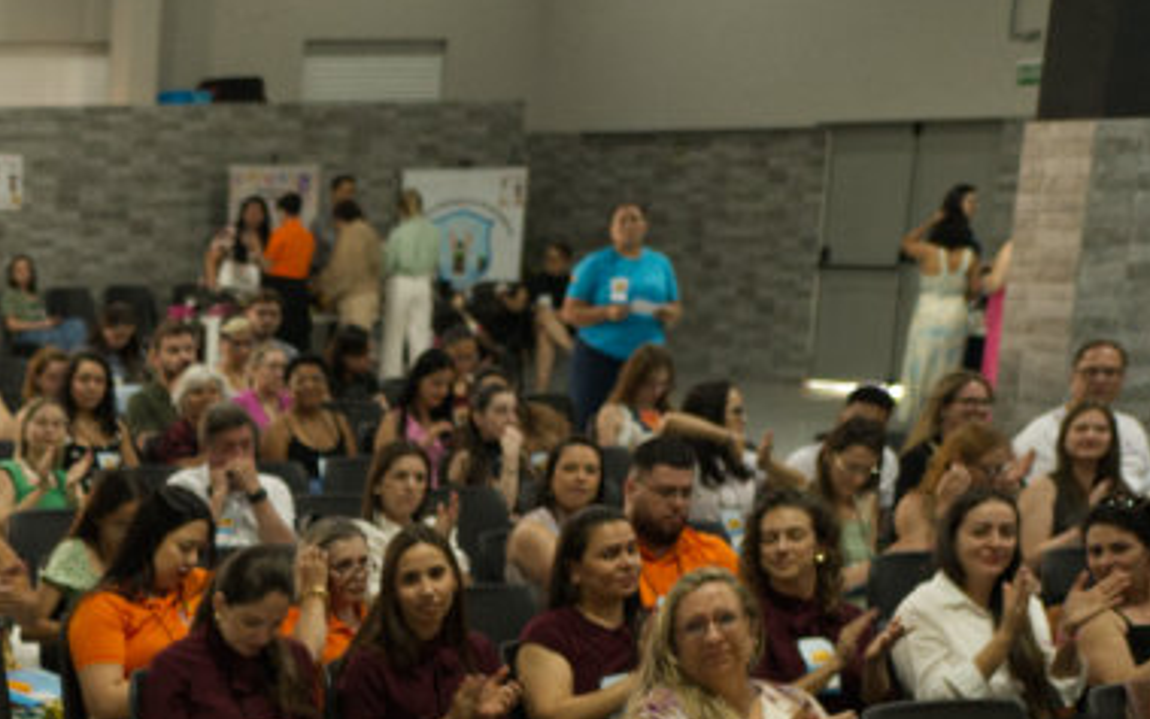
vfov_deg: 11.0
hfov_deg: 16.5
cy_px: 1176
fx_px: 3542
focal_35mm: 113
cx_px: -658
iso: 2000
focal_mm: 35
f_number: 2.5
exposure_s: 1/100
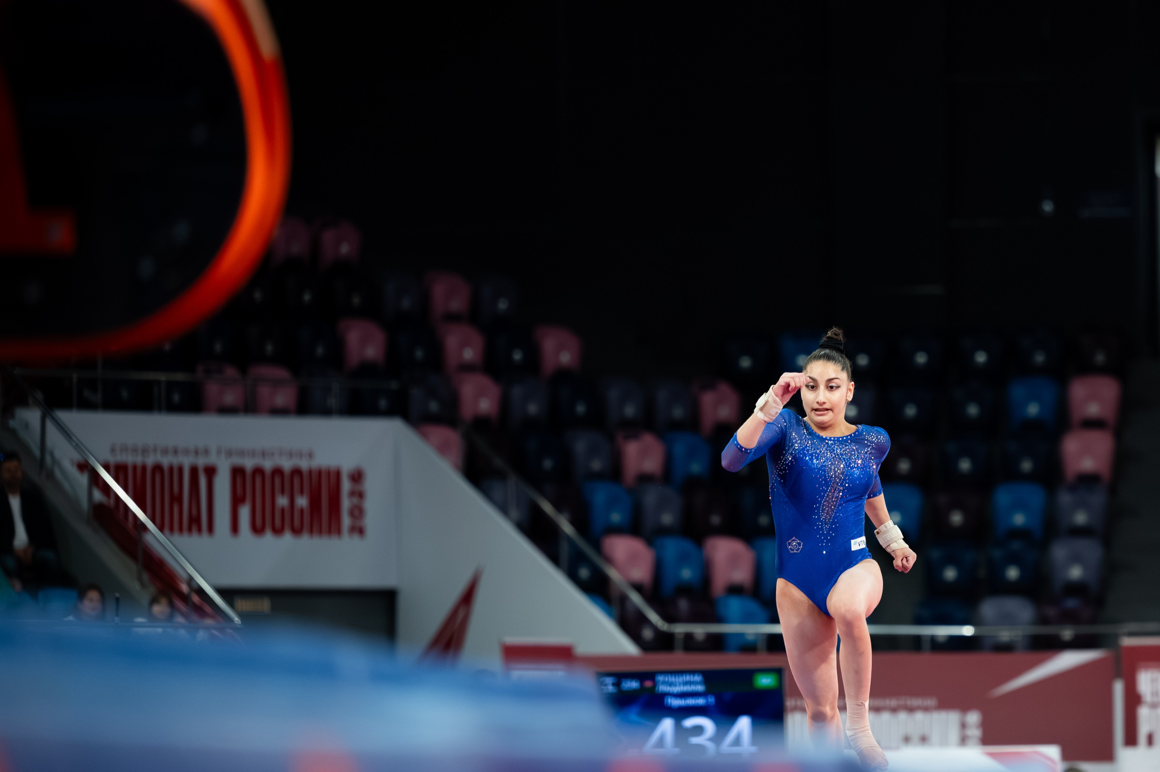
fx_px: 7246
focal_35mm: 225
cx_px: 832
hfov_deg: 9.1
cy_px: 401
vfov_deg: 6.1
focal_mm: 155
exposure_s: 1/1600
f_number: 2.8
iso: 3200
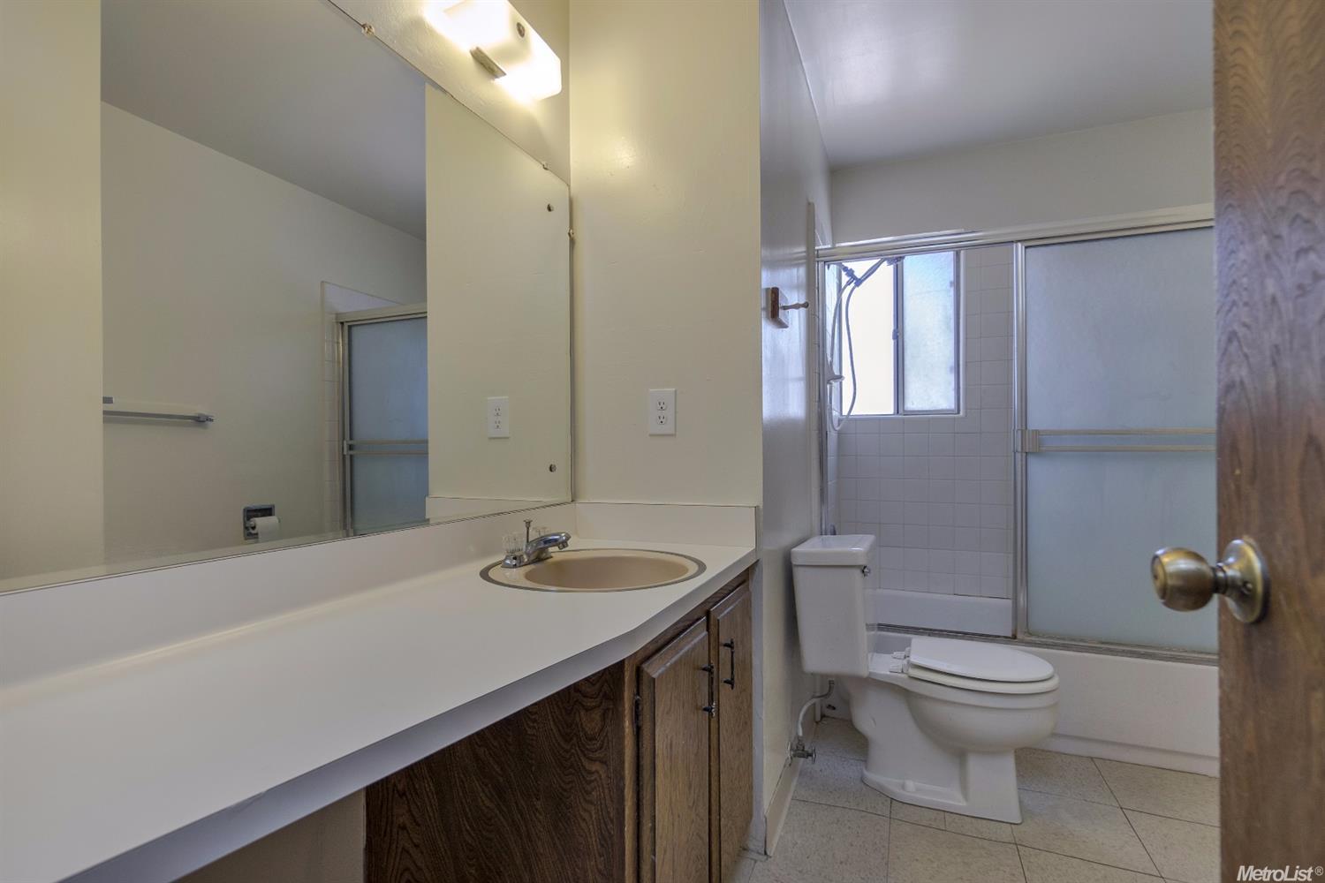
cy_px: 442
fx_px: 589
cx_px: 662
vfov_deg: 73.7
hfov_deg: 96.7
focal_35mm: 16
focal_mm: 11
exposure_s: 1/15
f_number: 5
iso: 100
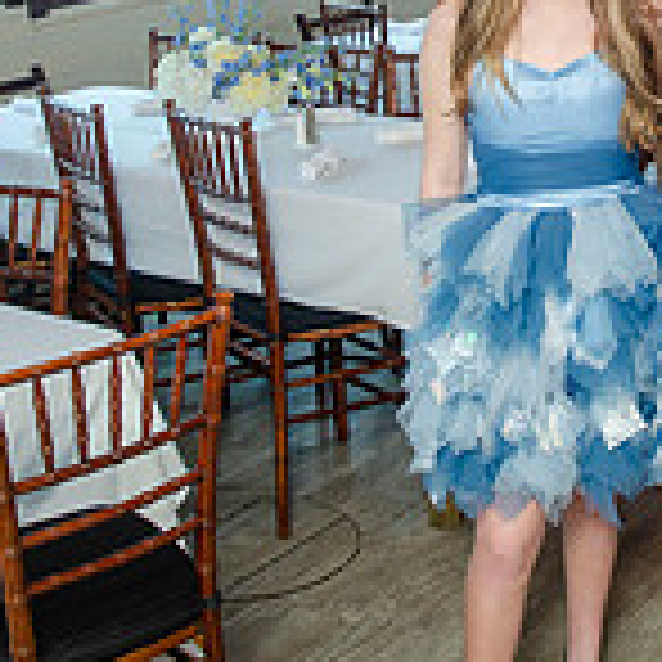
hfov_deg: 24.1
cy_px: 90
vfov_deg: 24.1
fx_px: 1515
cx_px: 567
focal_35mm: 70
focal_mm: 18
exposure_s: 1/25
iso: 400
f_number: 5.6
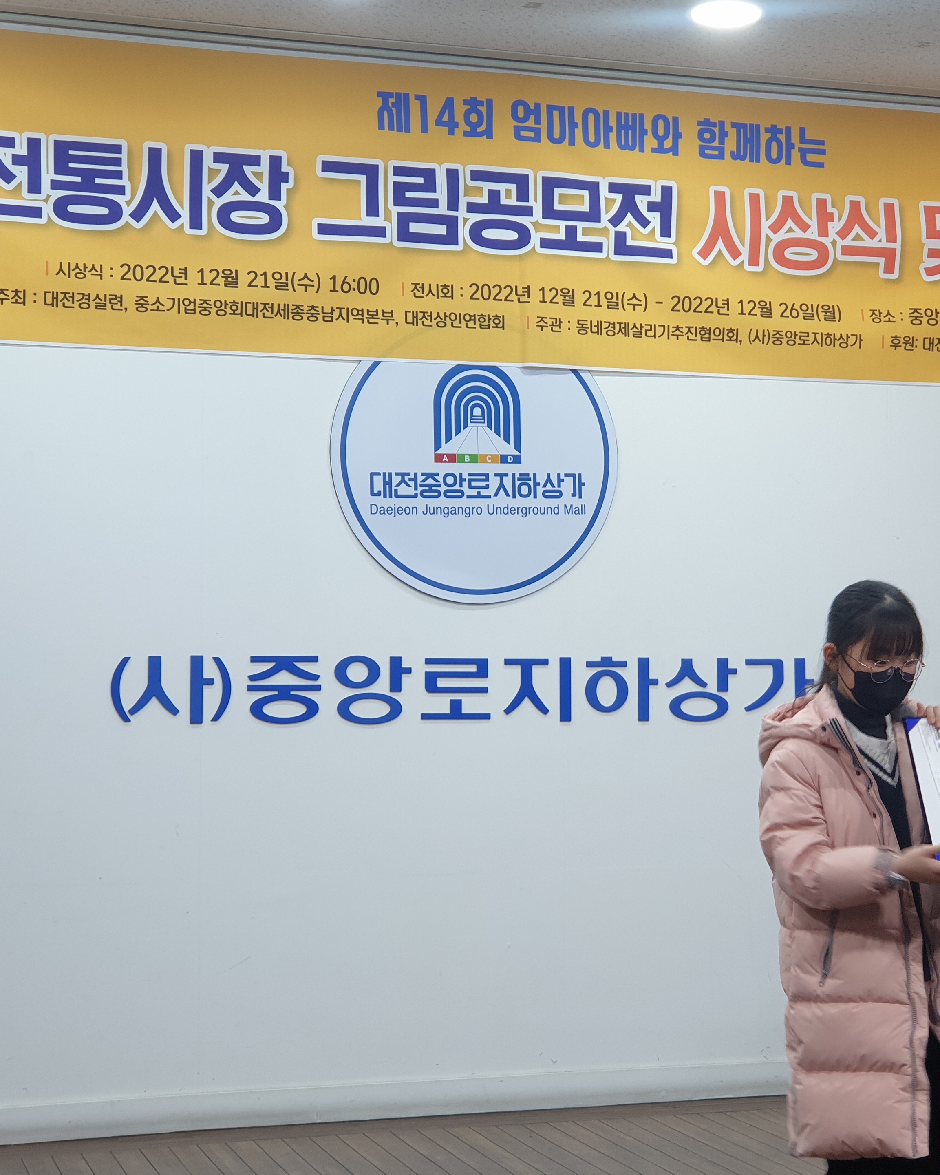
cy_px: 585
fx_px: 2469
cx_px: 680
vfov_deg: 26.8
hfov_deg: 21.4
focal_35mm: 71
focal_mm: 6
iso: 100
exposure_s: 1/30
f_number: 2.4
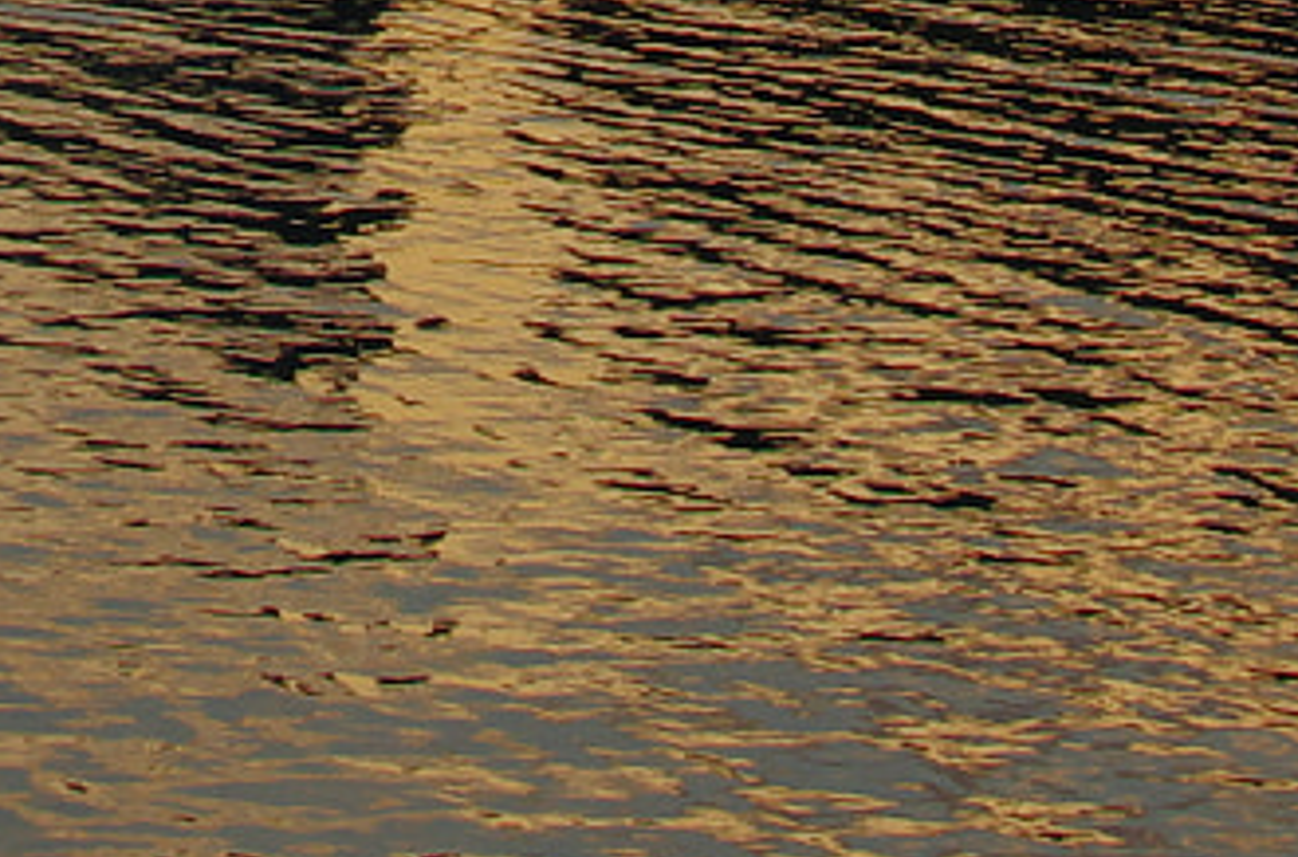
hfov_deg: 10.0
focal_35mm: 205
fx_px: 7370
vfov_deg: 6.3
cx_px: 118
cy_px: -1333
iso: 200
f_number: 8
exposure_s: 1/125
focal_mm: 22
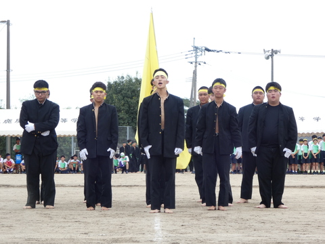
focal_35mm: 138
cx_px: 162
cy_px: 122
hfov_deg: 14.3
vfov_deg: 10.7
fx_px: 1296
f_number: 5.3
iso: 80
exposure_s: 1/80
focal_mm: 24.7
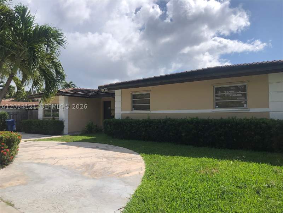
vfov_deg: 49.7
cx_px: 142
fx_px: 229
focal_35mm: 28
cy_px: 106
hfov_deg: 63.4
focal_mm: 3.99
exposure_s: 1/4367
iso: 25
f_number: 1.8
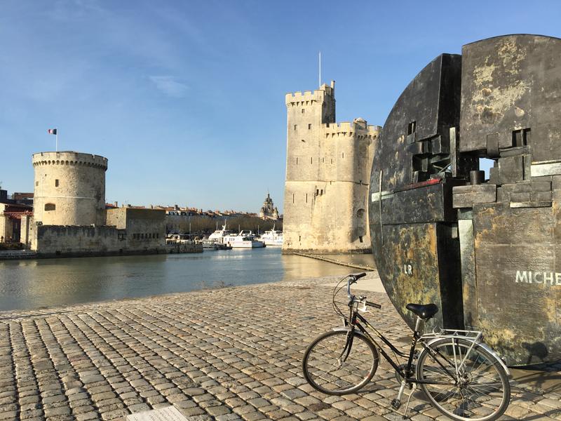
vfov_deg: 48.2
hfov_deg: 61.7
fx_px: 470
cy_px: 210
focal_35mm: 29
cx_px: 280
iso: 25
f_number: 2.2
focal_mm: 4.15
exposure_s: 1/1261
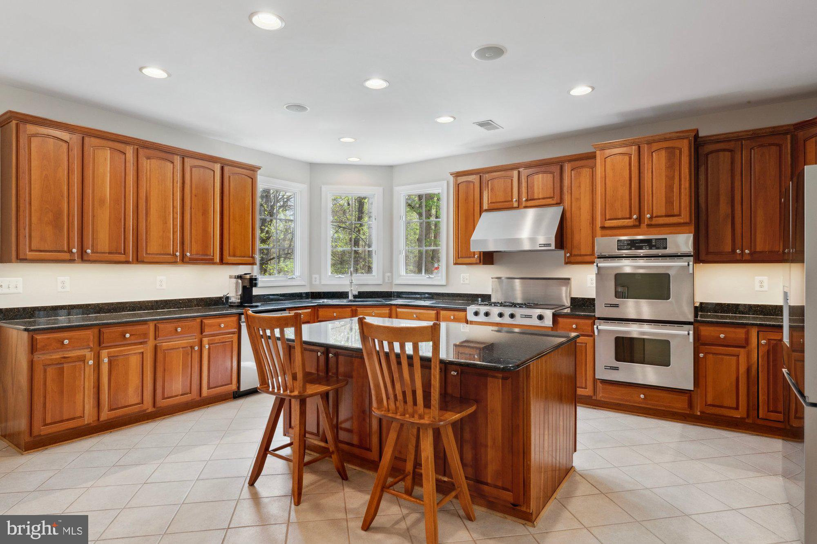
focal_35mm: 20
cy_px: 272
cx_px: 408
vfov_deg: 62.7
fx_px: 447
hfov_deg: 84.8
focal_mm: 19.7
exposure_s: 1/30
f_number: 8
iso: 640
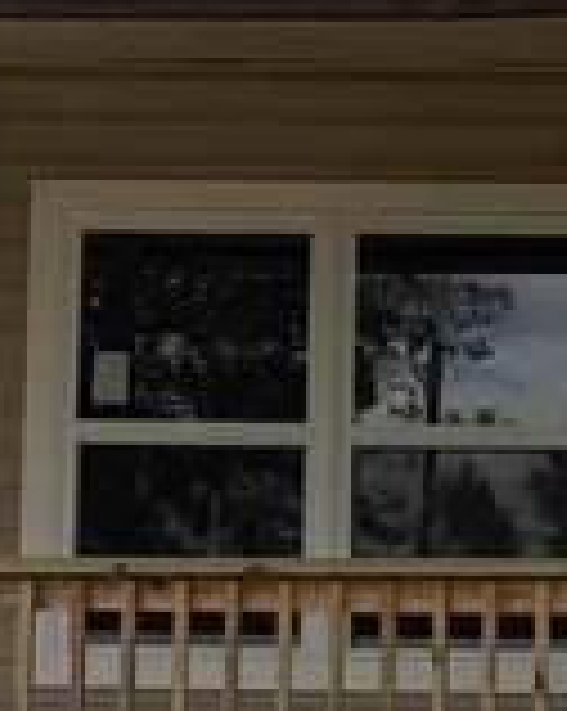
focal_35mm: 190
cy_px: 310
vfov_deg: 10.2
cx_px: 675
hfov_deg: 8.0
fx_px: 3993
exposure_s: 1/5714
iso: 80
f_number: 1.78
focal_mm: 6.76
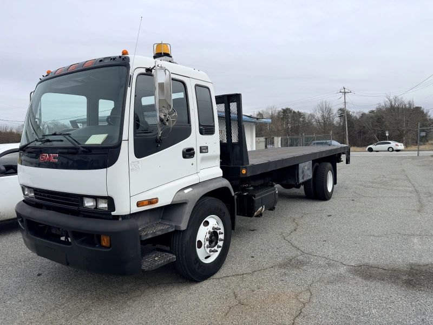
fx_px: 300
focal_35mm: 24
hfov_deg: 71.6
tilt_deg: -2.1
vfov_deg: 56.8
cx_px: 216
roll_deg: +1.4
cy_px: 162
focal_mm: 6.76
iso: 80
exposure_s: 1/5714
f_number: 1.78
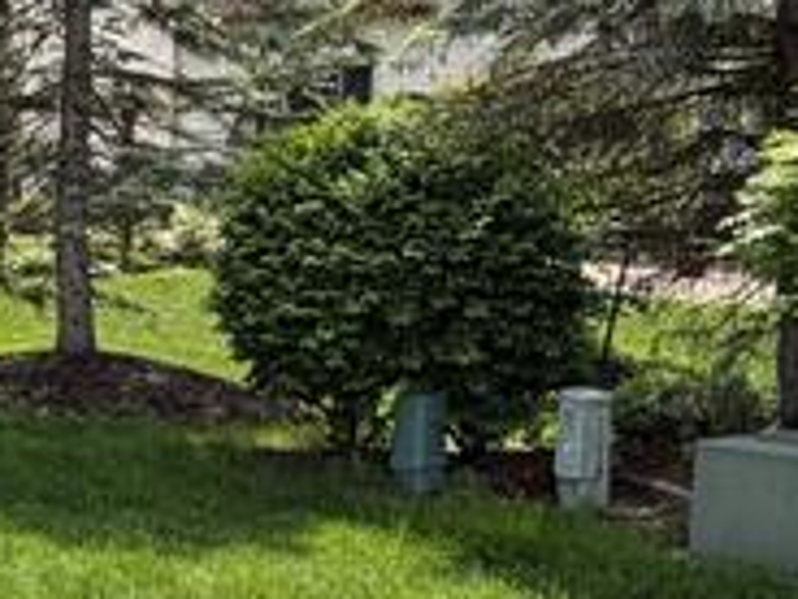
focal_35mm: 78
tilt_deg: -8.1
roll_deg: -0.2
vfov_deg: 18.9
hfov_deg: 22.2
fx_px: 1798
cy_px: 391
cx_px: -265
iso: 50
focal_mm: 2.22
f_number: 2.2
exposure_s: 1/400
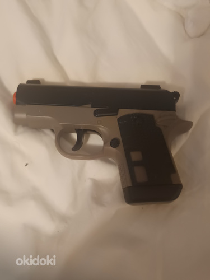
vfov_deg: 71.6
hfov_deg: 56.8
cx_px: 105
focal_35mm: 24
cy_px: 140
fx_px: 194
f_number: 1.7
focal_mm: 5.31
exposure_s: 1/20
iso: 1872
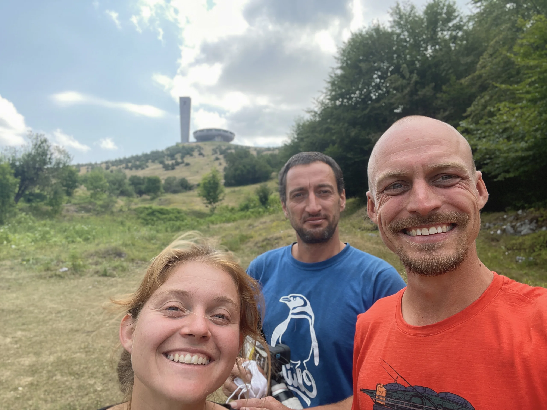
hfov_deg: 73.9
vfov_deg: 58.9
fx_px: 363
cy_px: 205
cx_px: 274
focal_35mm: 23
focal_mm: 2.71
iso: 25
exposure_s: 1/170
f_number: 2.2
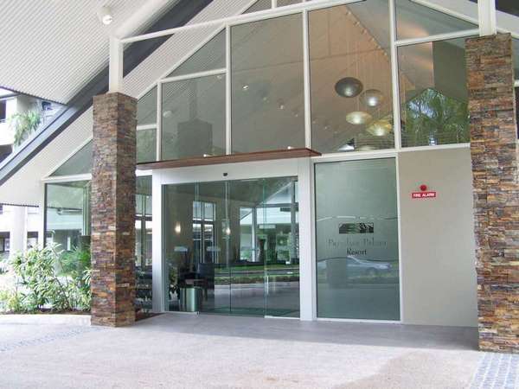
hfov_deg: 49.0
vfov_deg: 37.7
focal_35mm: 38
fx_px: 570
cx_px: 260
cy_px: 194
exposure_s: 1/80
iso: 64
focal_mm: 6.3
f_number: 2.8
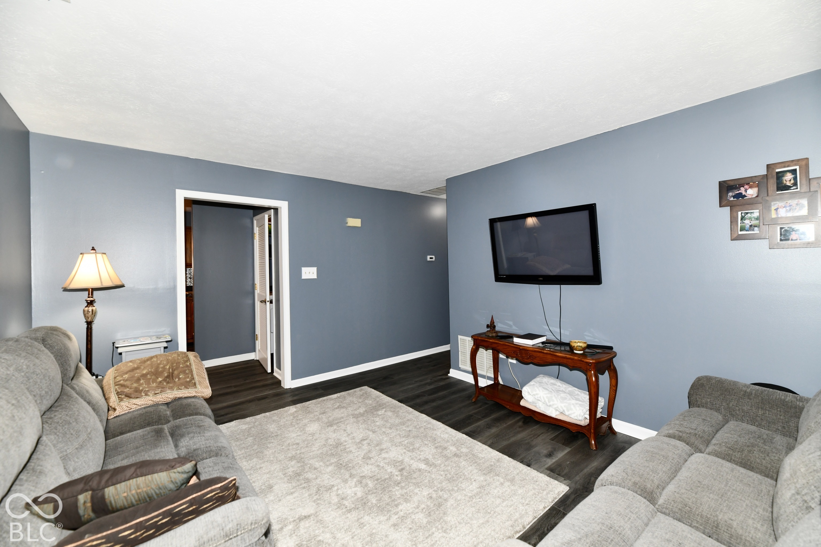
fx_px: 319
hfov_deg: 104.3
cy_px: 274
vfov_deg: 81.2
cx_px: 410
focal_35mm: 14
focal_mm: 14
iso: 640
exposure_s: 1/60
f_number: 6.3
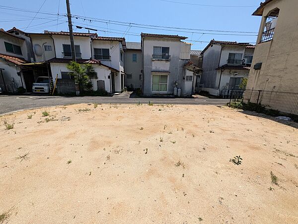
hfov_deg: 102.1
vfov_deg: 85.7
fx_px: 121
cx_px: 149
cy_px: 112
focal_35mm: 14
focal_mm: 1.83
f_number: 2.2
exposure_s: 1/2137
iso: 66
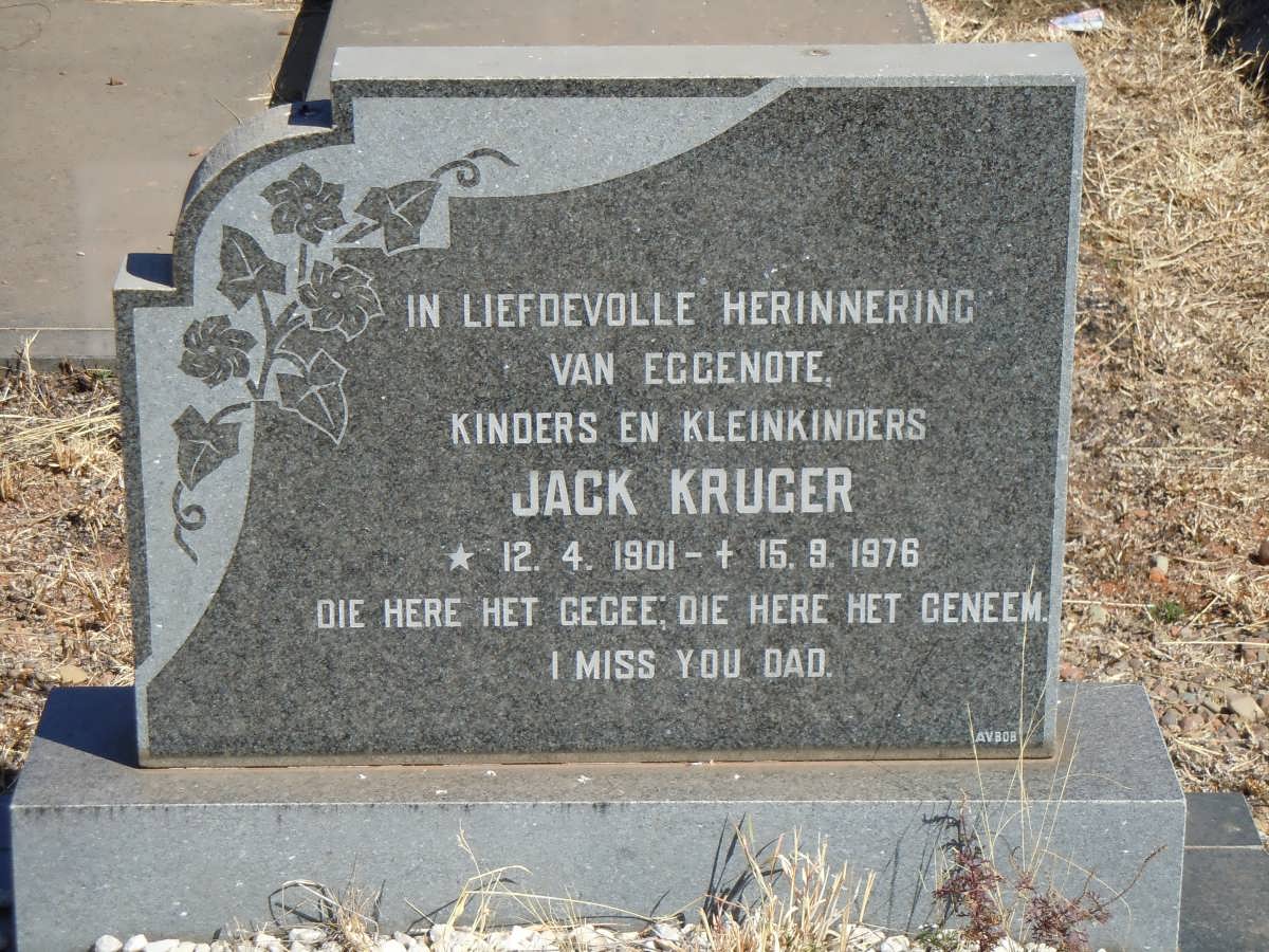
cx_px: 634
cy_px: 476
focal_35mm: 102
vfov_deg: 14.5
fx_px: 3739
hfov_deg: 19.3
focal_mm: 18.3
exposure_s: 1/800
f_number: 4.5
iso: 200
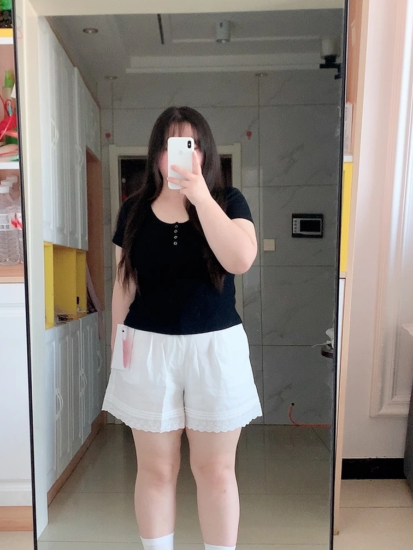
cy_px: 294
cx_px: 167
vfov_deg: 38.2
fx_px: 795
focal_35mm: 50
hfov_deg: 29.0
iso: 125
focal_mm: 4.25
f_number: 1.8
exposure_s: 1/60
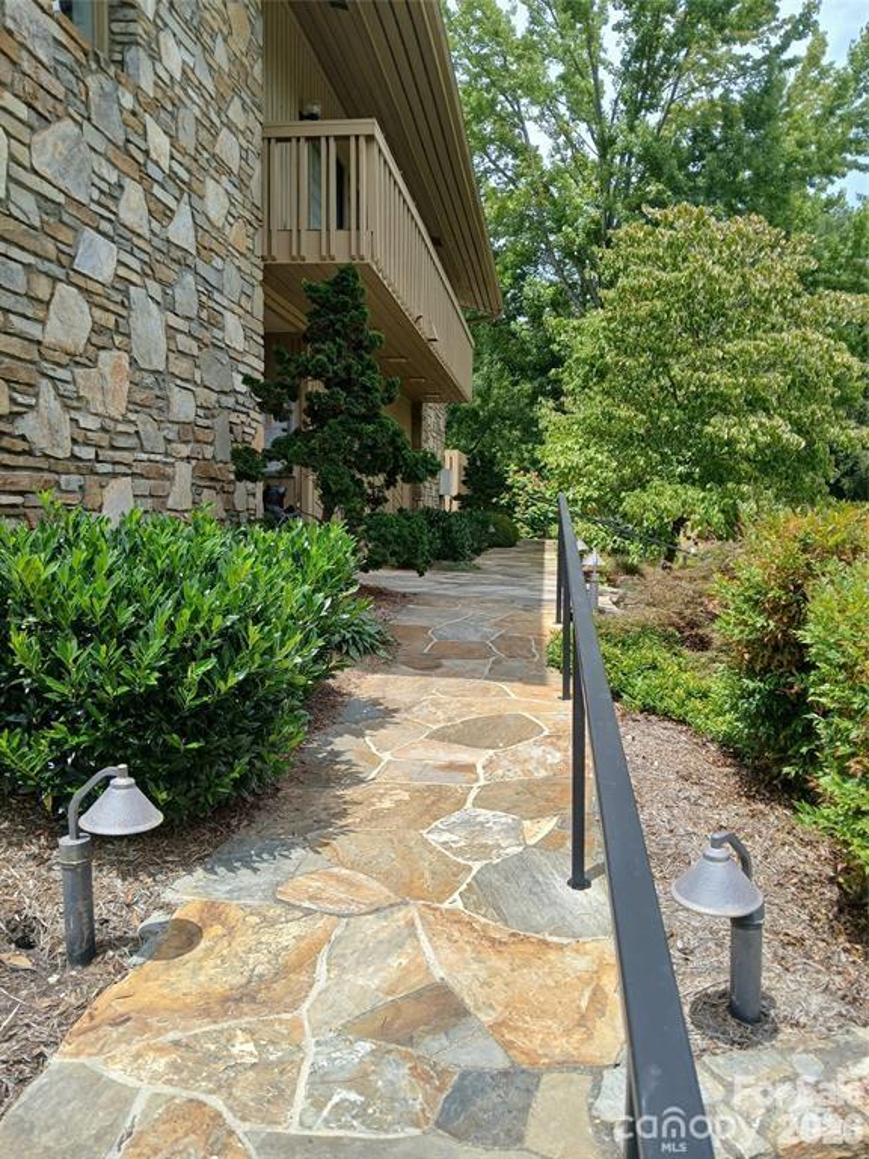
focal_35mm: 26
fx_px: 870
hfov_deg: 53.1
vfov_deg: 67.3
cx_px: 434
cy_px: 580
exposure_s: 1/522
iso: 20
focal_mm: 3.98
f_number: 1.8
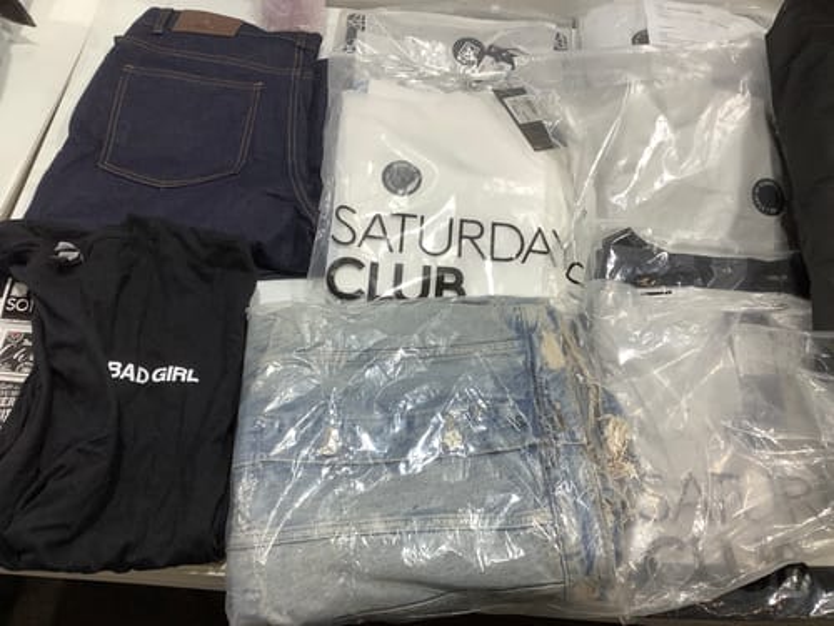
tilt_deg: -59.6
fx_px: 747
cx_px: 417
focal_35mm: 31
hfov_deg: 58.4
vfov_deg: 45.4
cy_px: 313
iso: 50
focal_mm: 3.3
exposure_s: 1/100
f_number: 2.4
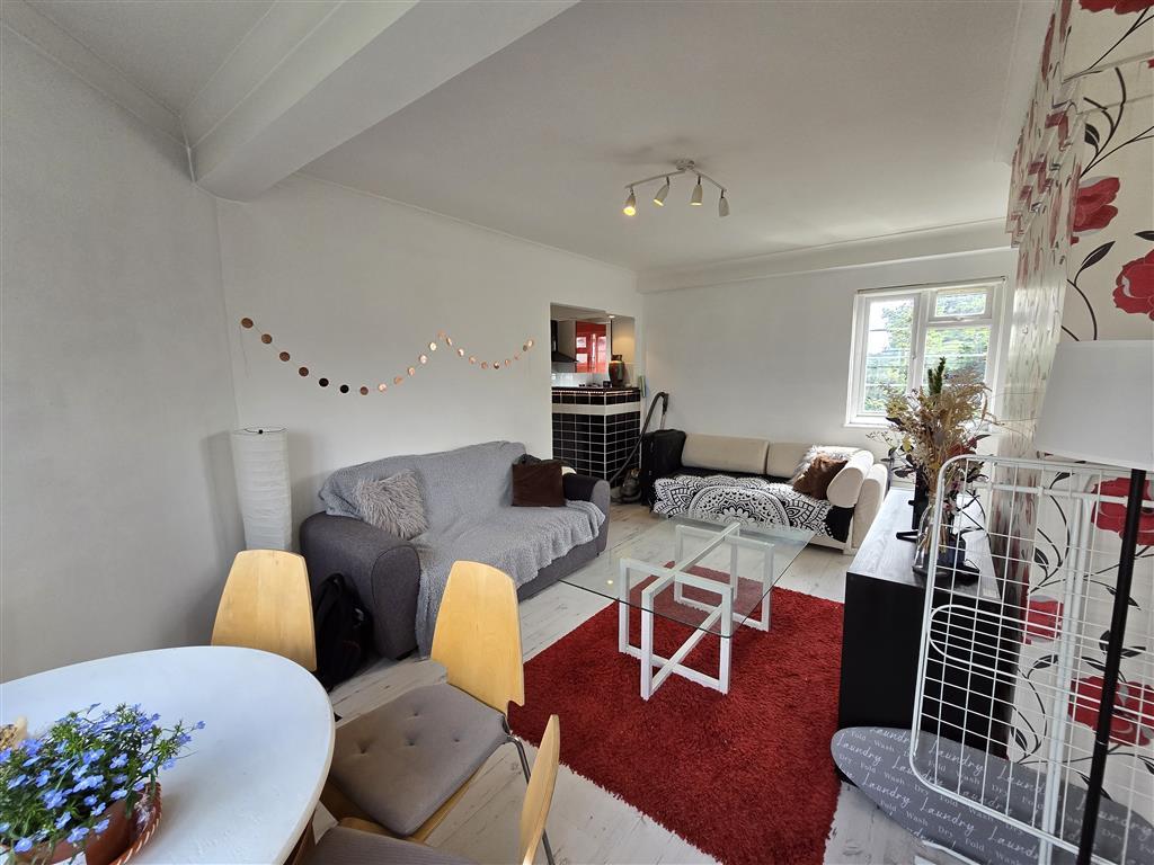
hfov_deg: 106.2
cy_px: 432
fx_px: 433
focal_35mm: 13
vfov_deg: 89.9
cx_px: 577
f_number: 2.2
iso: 200
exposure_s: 1/359
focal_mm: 2.2
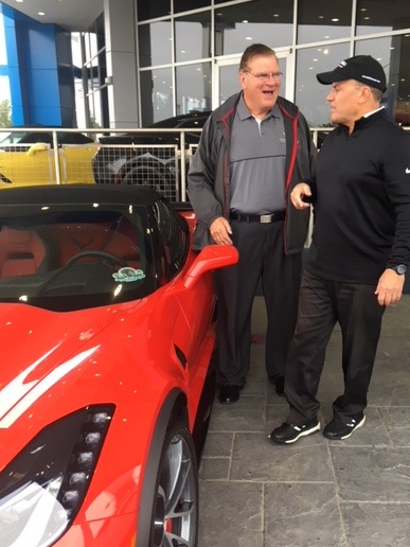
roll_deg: -1.8
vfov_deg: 51.2
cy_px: 310
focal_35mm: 36
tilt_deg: -12.1
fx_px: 569
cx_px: 216
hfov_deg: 39.6
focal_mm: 4.15
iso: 25
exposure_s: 1/40
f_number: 2.2
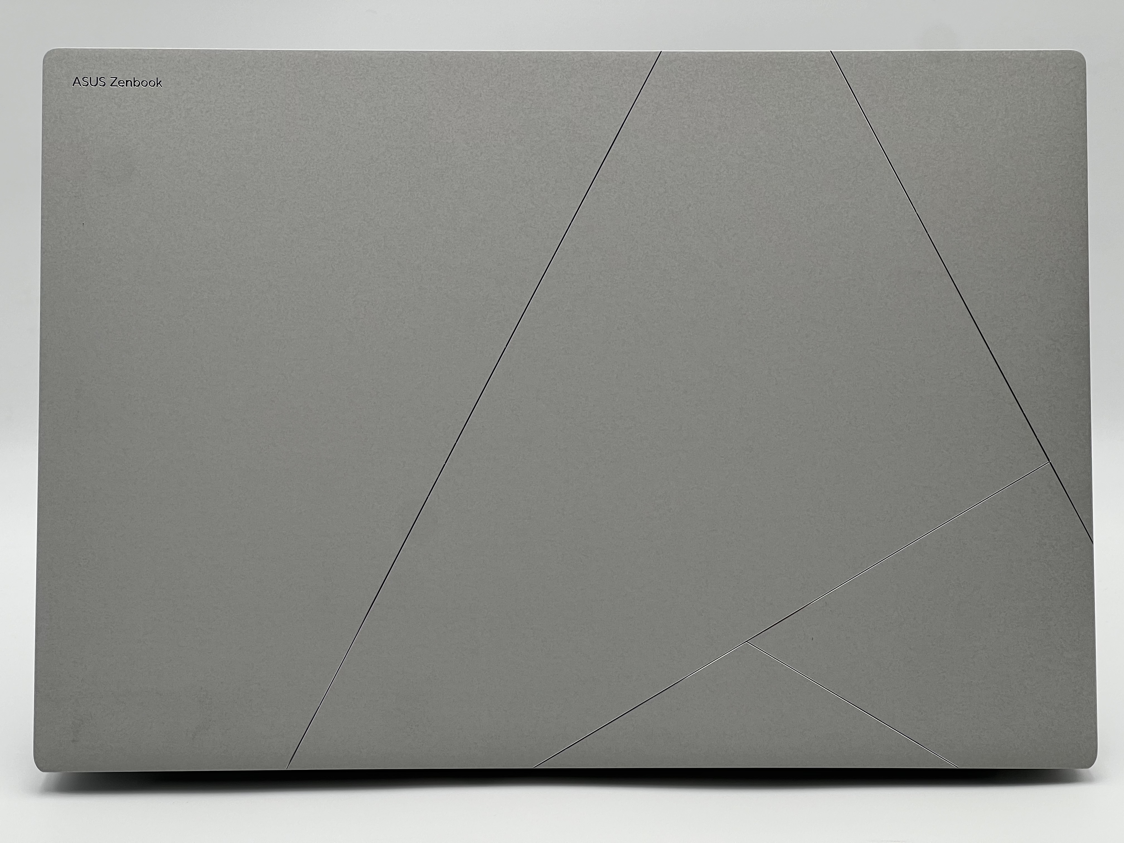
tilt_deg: -12.2
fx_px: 2500
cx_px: 562
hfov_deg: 25.3
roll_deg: +0.5
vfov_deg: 19.1
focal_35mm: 77
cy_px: 422
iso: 32
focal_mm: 9
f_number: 2.8
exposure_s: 1/124
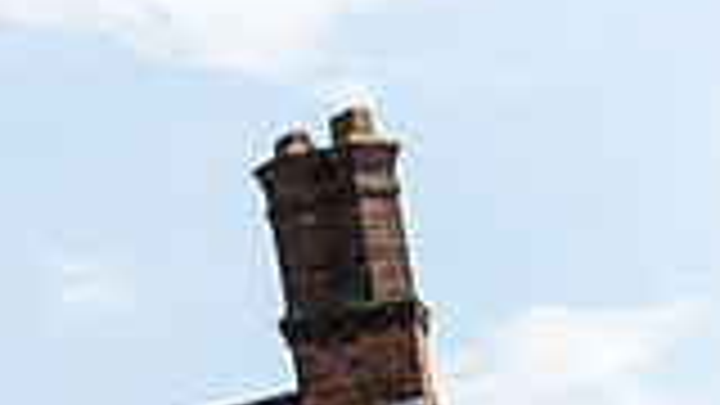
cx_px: 450
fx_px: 4219
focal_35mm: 221
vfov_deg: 5.4
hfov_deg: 9.7
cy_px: 702
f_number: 4.5
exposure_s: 1/640
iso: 100
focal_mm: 75
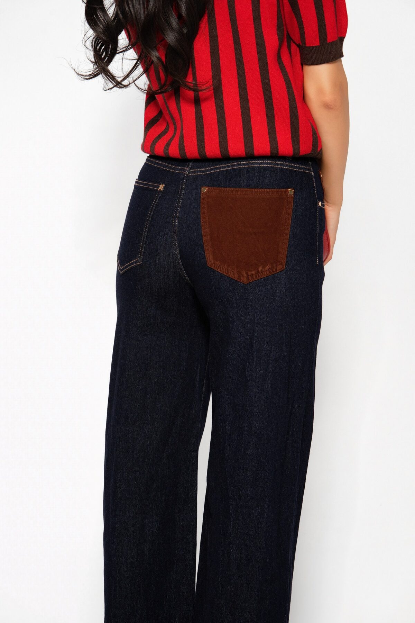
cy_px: 312
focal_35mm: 107
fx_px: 1850
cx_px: 208
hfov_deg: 12.8
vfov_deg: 19.1
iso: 1250
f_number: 7.1
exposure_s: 1/250
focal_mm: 107
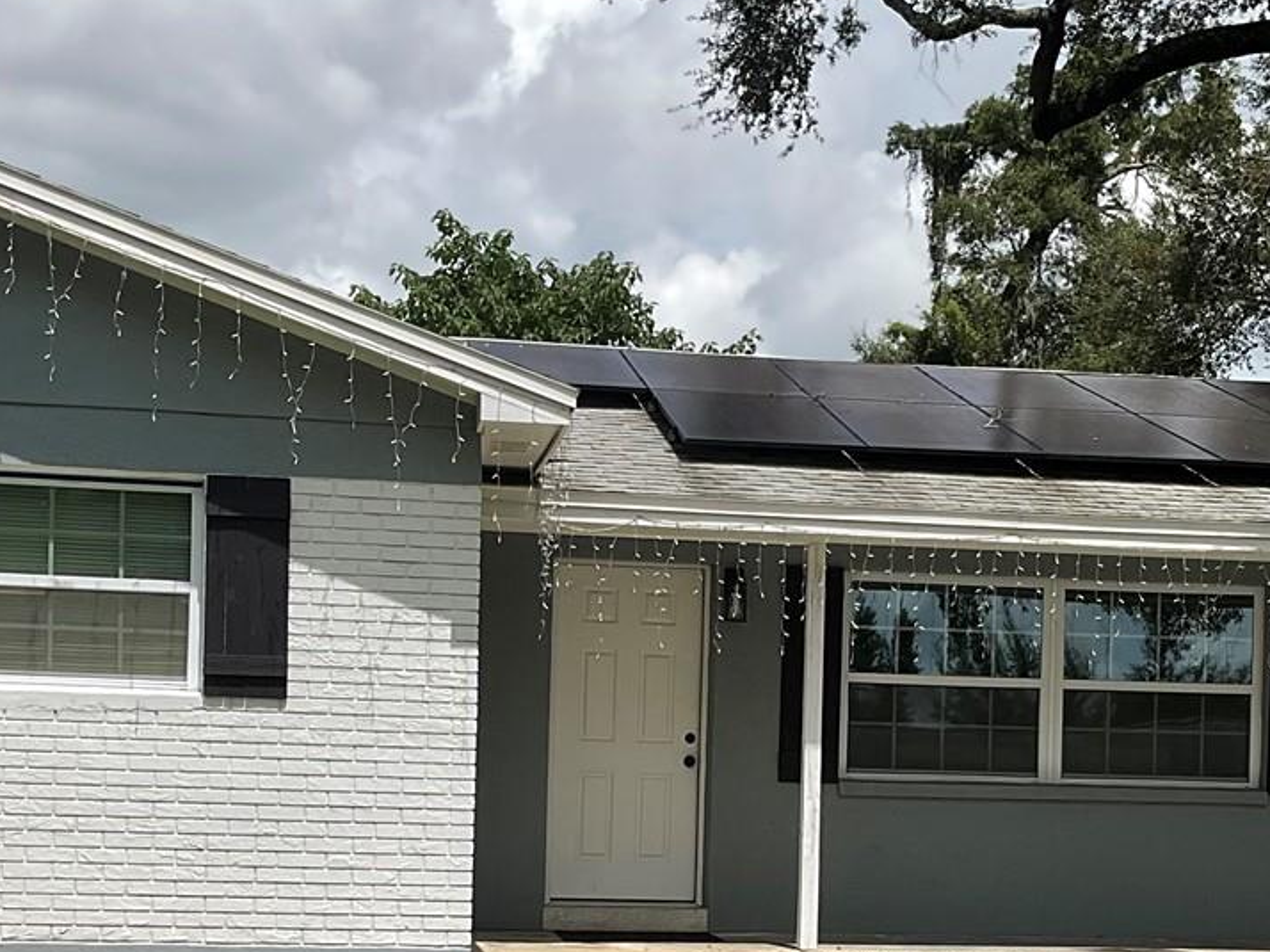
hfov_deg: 29.8
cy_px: 820
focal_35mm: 65
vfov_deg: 22.1
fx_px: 2384
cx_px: 704
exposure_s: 1/2801
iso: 16
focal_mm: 3
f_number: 1.8
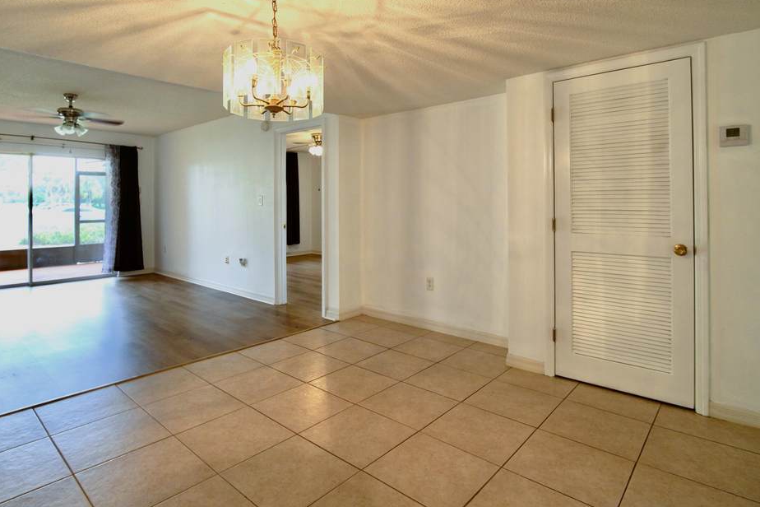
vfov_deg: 66.7
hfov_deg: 89.8
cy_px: 200
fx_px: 380
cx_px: 352
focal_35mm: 18
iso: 100
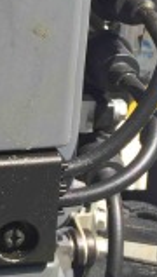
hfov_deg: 9.6
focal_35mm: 119
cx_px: -154
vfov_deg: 17.8
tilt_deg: -11.1
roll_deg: +0.8
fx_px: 877
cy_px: 51
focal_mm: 4.15
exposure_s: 1/694
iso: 32
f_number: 2.2
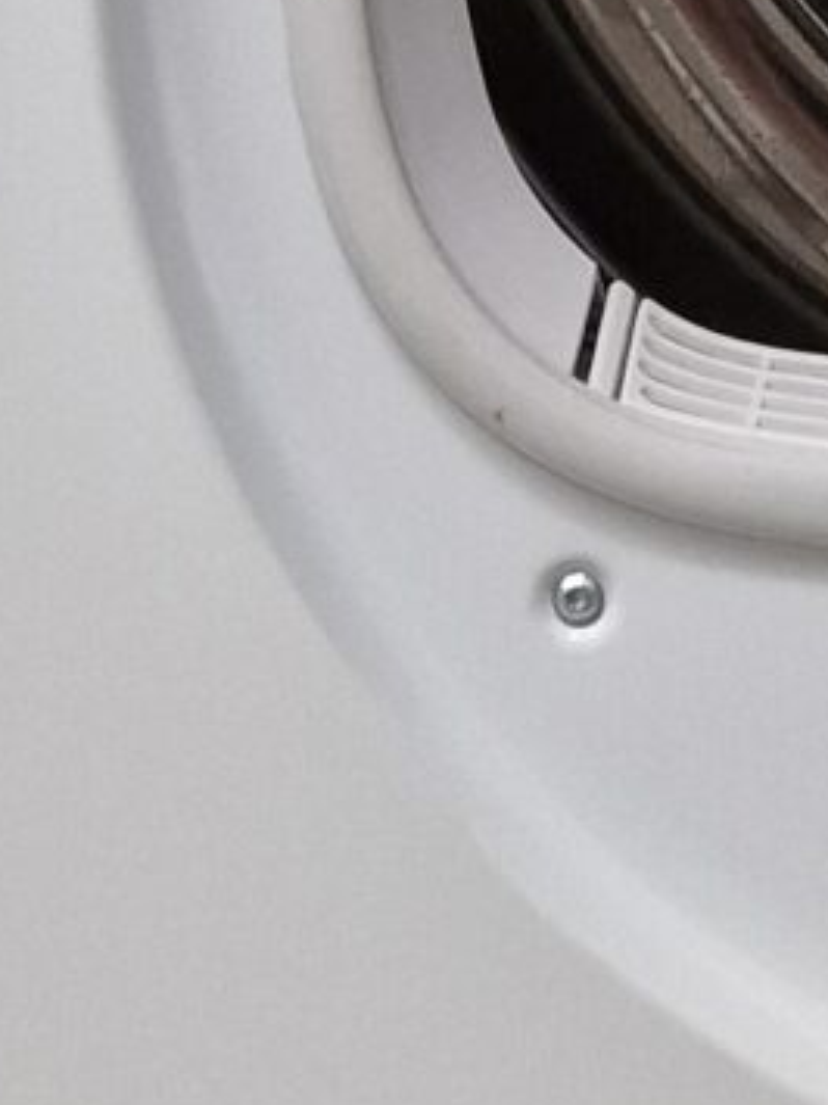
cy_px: -595
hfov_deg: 8.6
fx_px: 5297
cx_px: 1398
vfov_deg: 11.4
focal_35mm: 166
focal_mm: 6.4
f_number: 1.8
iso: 50
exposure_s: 1/112
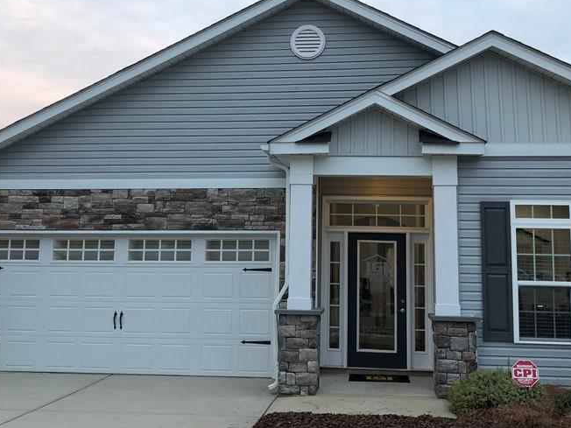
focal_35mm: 44
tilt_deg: +7.1
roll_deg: -1.1
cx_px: 302
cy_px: 156
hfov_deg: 42.9
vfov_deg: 32.7
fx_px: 726
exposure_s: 1/40
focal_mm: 3.99
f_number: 1.8
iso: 25
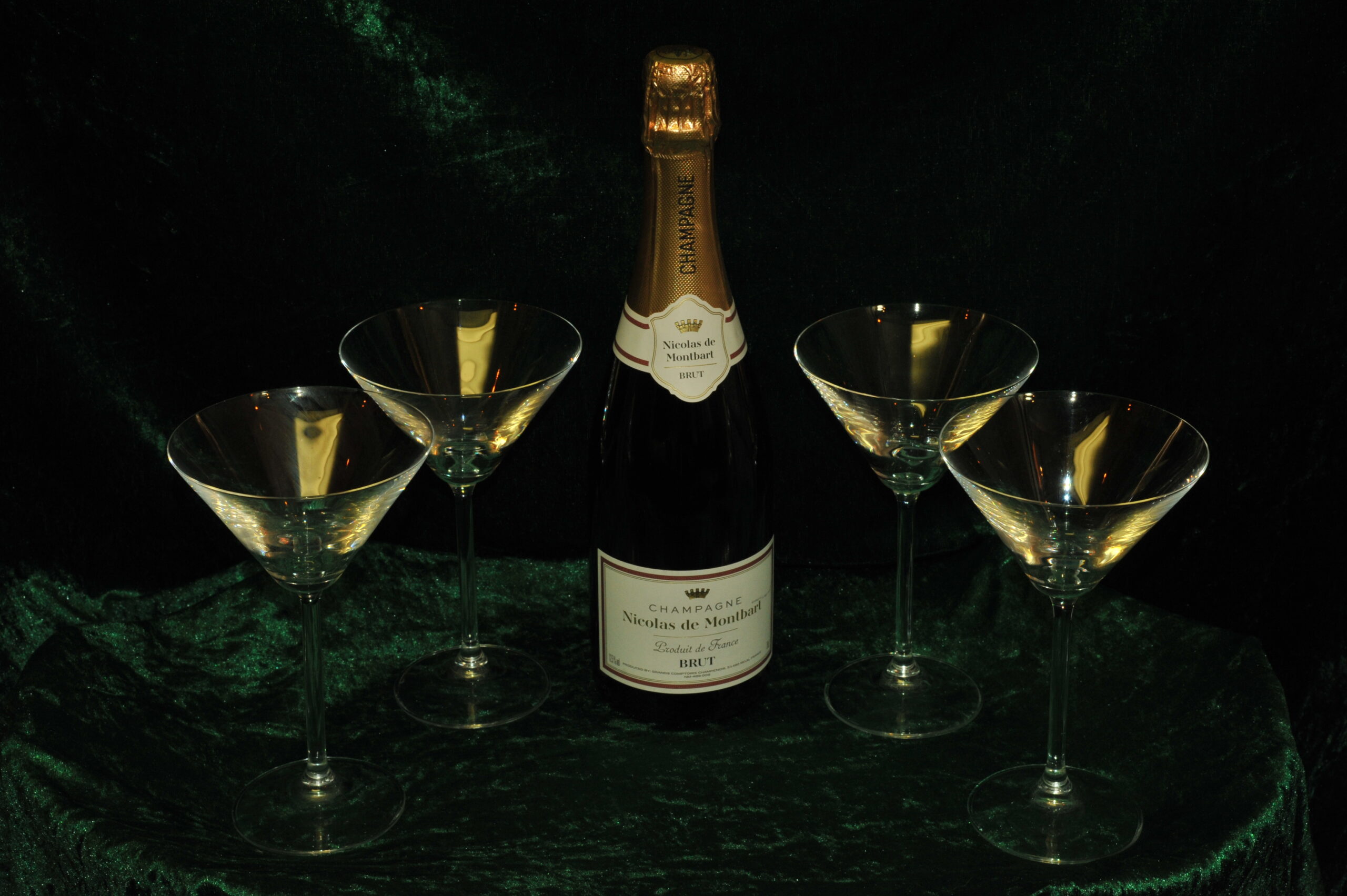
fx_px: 2804
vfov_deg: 18.2
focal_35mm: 75
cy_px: 448
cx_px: 674
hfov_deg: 27.0
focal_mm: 75
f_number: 14
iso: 1250
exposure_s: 1/60
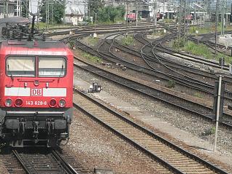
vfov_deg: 8.4
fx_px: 1180
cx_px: 169
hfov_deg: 11.2
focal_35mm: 176
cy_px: 77
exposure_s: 1/500
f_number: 5
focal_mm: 11.6
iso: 80
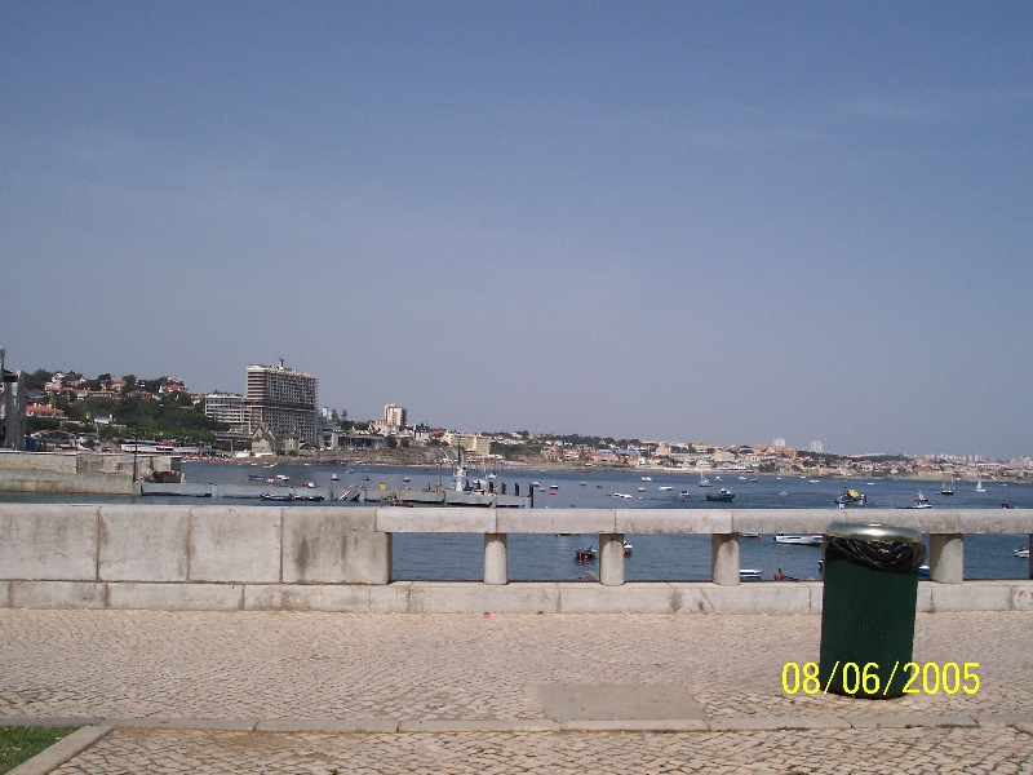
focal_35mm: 38
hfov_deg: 49.0
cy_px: 388
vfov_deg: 37.7
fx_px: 1134
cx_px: 516
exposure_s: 1/1000
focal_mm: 8
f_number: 4.8
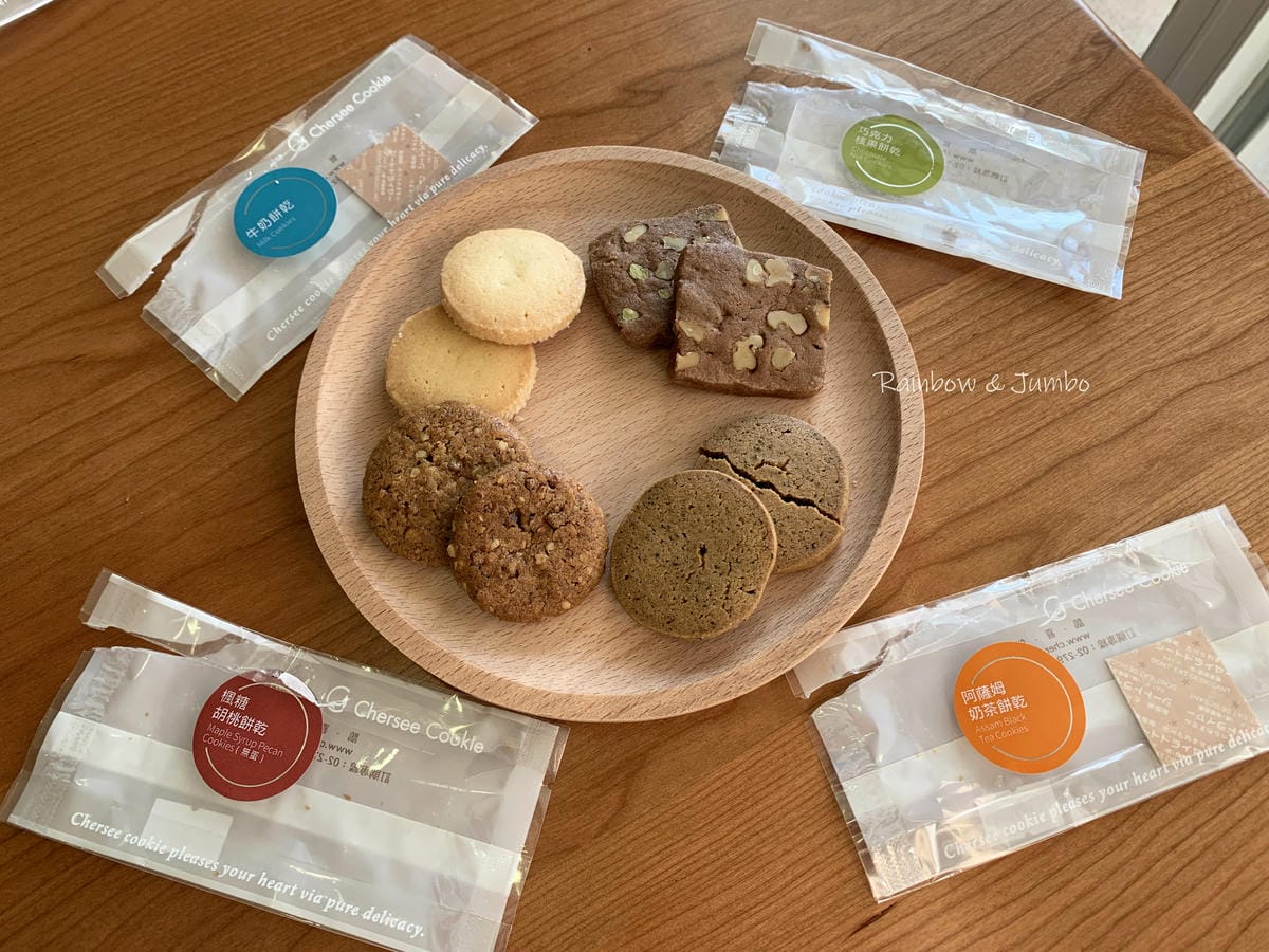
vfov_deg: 53.1
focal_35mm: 26
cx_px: 634
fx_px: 953
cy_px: 476
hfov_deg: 67.3
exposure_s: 1/122
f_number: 1.8
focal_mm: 4.25
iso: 32
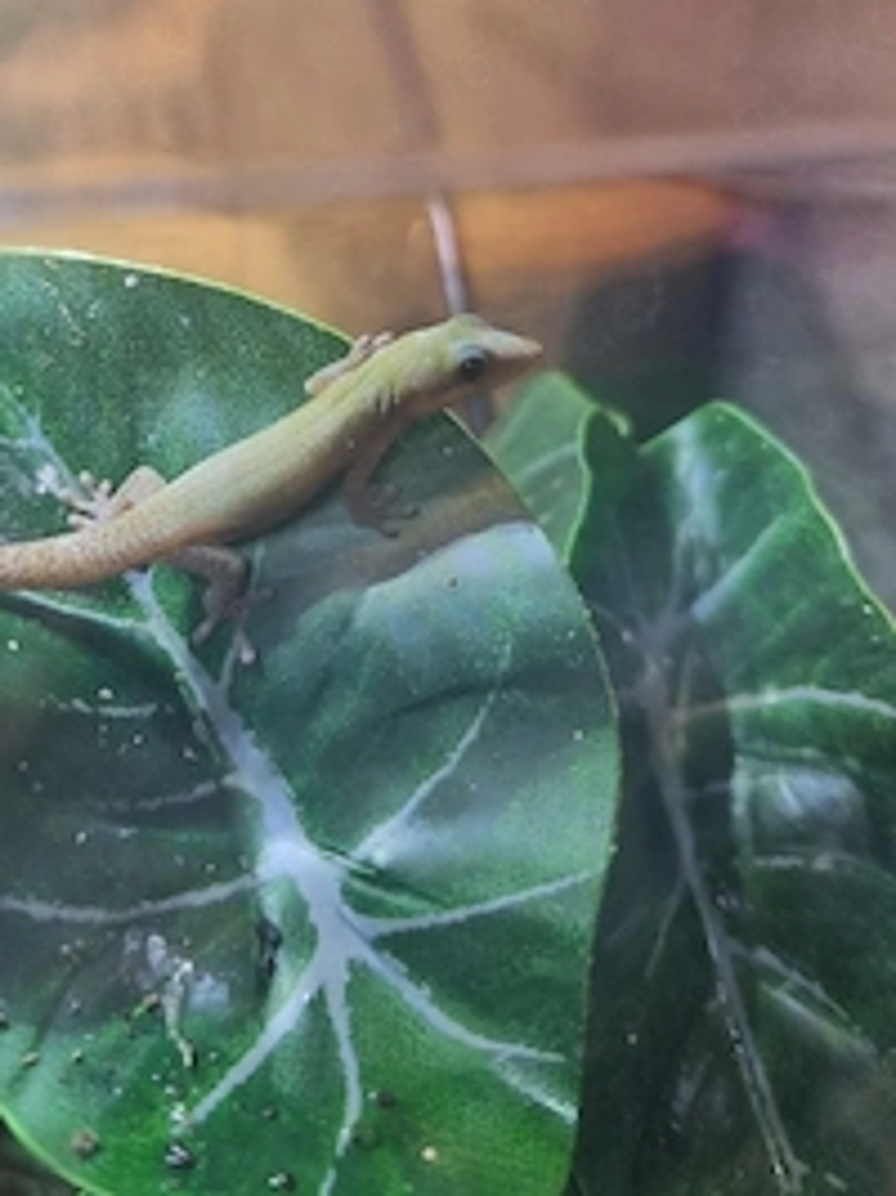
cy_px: 439
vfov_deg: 47.4
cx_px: 269
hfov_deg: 36.3
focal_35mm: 39
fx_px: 1347
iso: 200
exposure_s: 1/50
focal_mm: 5.4
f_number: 1.8
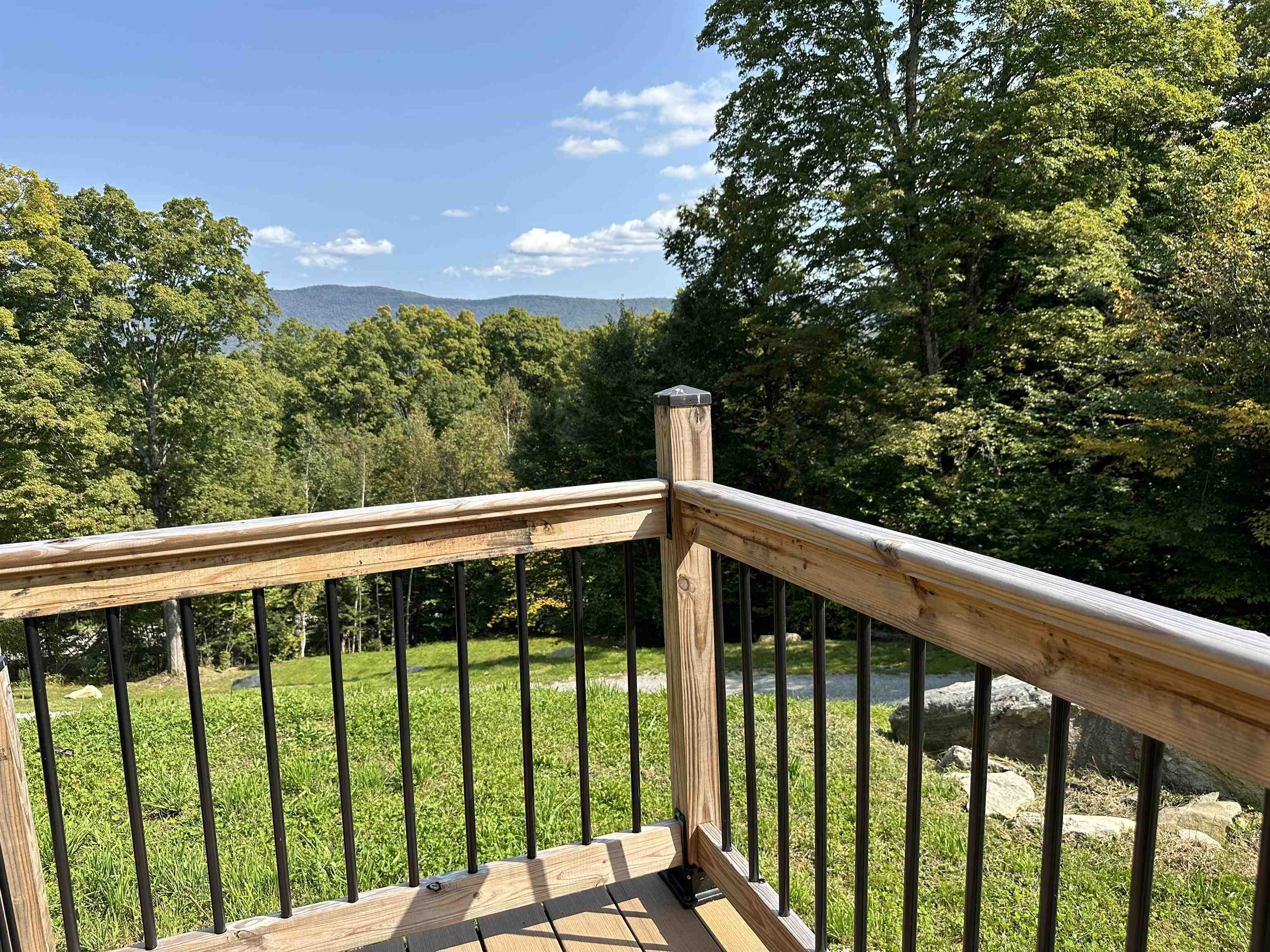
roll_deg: +2.6
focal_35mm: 24
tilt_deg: -7.8
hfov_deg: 71.6
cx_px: 635
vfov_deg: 56.8
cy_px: 476
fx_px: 881
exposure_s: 1/2110
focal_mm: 6.86
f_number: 1.78
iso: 80
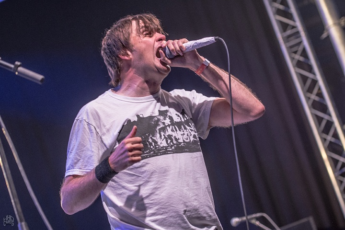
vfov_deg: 13.0
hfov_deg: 19.5
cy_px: 115
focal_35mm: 105
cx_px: 172
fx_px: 1006
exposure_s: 1/100
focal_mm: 70
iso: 1000
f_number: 2.8
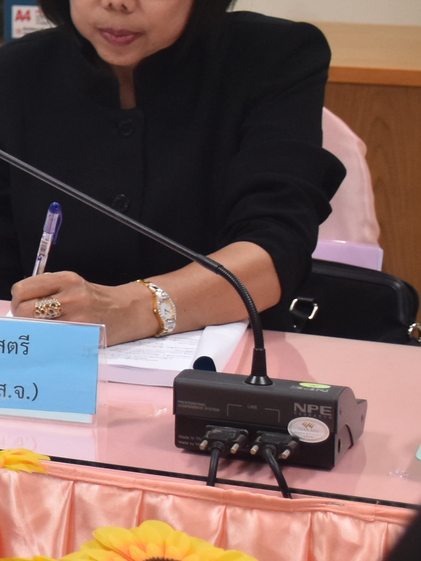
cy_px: 5
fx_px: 2789
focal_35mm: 172
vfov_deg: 11.4
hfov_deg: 7.9
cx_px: -632
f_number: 4
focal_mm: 30
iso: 400
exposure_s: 1/60
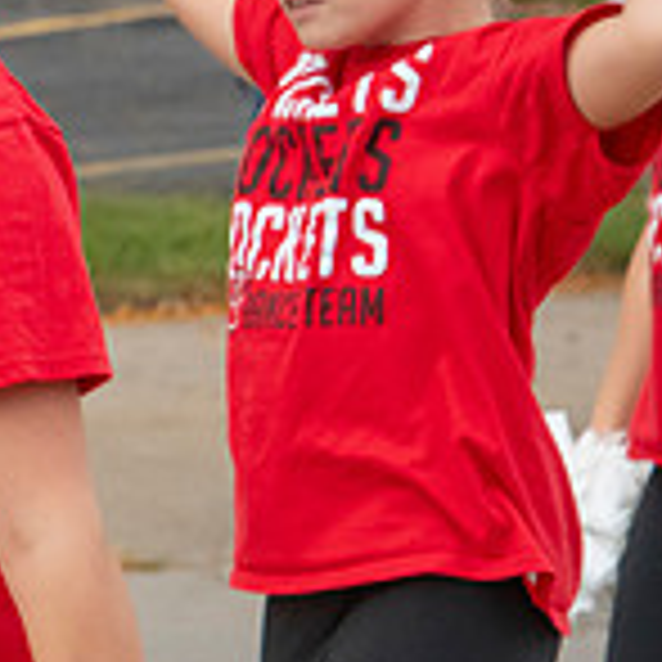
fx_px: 12376
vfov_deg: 3.1
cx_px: -626
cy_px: 299
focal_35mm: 572
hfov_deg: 3.0
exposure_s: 1/250
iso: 3200
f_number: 11
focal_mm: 170
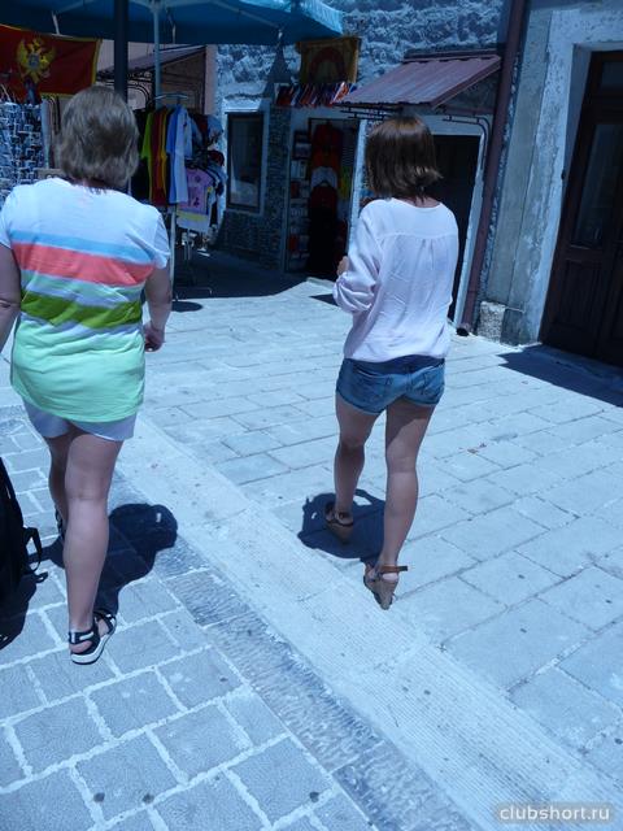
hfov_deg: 49.7
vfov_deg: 63.4
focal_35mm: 28
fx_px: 672
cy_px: 416
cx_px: 312
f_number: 8
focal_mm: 4.7
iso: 100
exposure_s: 1/640
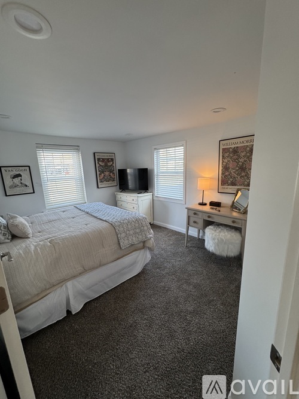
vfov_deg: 102.1
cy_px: 200
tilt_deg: -7.0
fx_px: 161
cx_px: 150
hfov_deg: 85.7
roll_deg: +2.2
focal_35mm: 14
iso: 320
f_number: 2.2
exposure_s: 1/120
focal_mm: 2.22
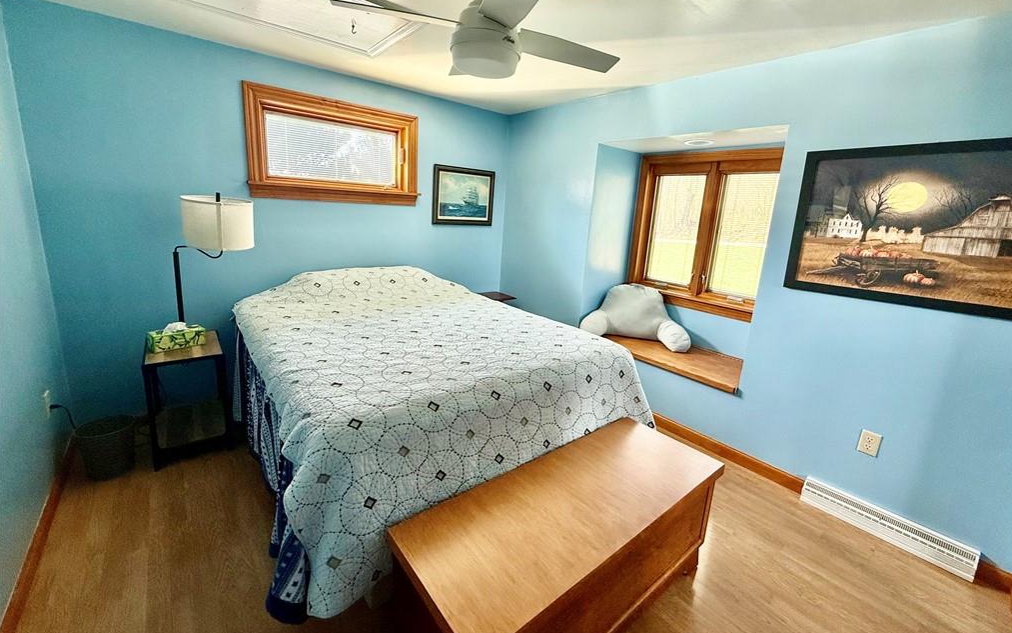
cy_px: 296
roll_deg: -4.1
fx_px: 414
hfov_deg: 101.5
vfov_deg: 74.7
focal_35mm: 15
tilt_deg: -11.6
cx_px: 508
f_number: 2.2
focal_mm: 2.22
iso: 80
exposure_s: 1/99
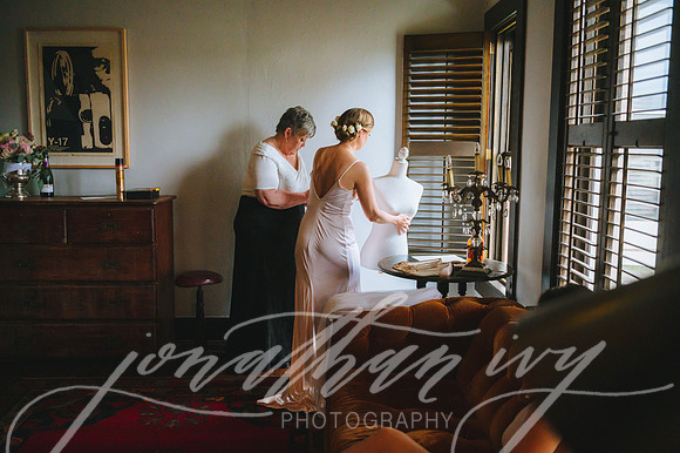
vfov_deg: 41.1
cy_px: 226
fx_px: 604
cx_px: 340
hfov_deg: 58.7
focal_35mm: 32
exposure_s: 1/3200
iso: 6400
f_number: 2.8
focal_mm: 32
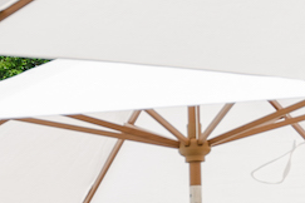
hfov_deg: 6.8
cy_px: 525
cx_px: -295
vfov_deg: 4.5
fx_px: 2488
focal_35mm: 294
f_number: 4
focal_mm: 47.6
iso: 125
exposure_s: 1/1000
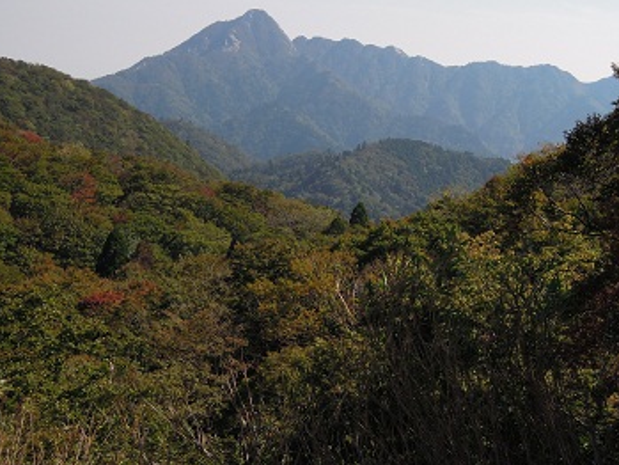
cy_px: 220
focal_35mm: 71
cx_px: 326
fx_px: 1270
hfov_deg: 27.4
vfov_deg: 20.7
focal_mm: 11.1
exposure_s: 1/1250
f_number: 4.2
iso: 160
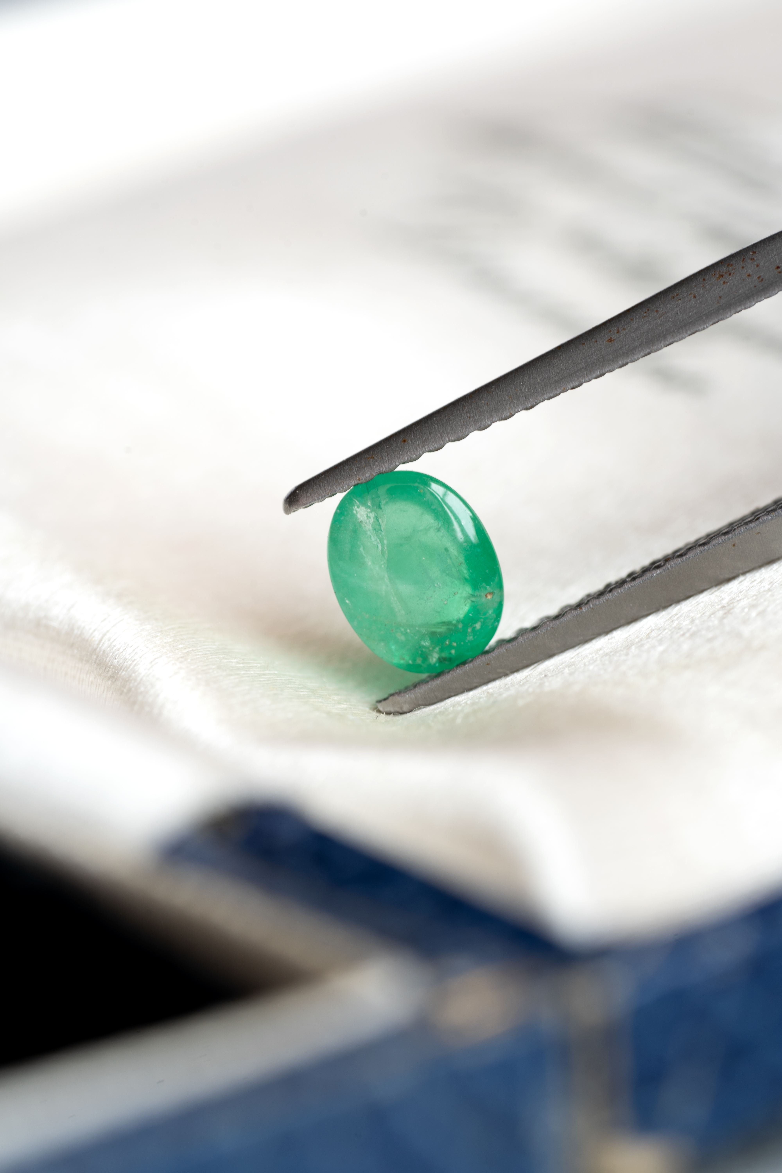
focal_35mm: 90
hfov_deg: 15.2
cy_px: 586
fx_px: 2932
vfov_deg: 22.6
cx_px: 391
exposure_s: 1/8
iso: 100
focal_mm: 90
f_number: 7.1
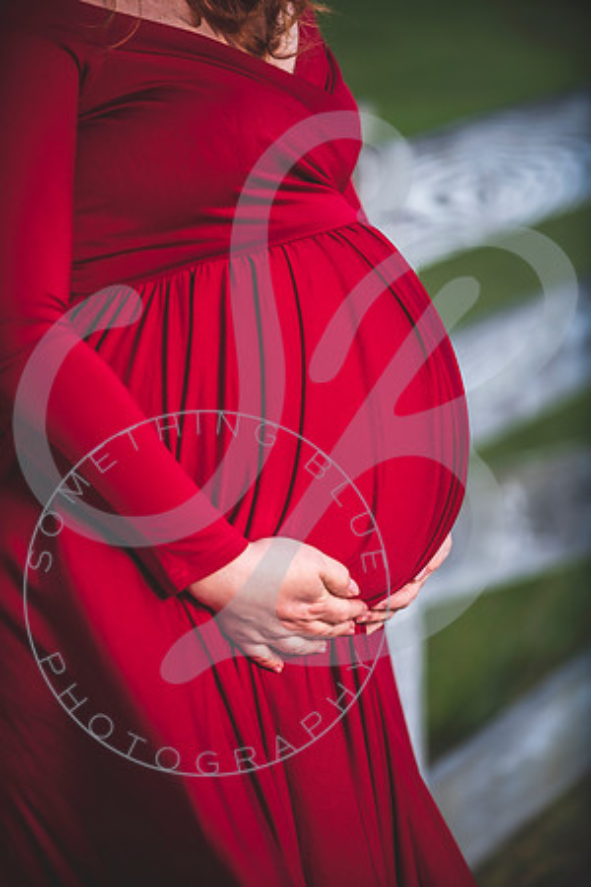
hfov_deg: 8.9
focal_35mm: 155
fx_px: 3817
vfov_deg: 13.2
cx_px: 296
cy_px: 444
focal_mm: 155
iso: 100
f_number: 2.8
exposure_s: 1/250
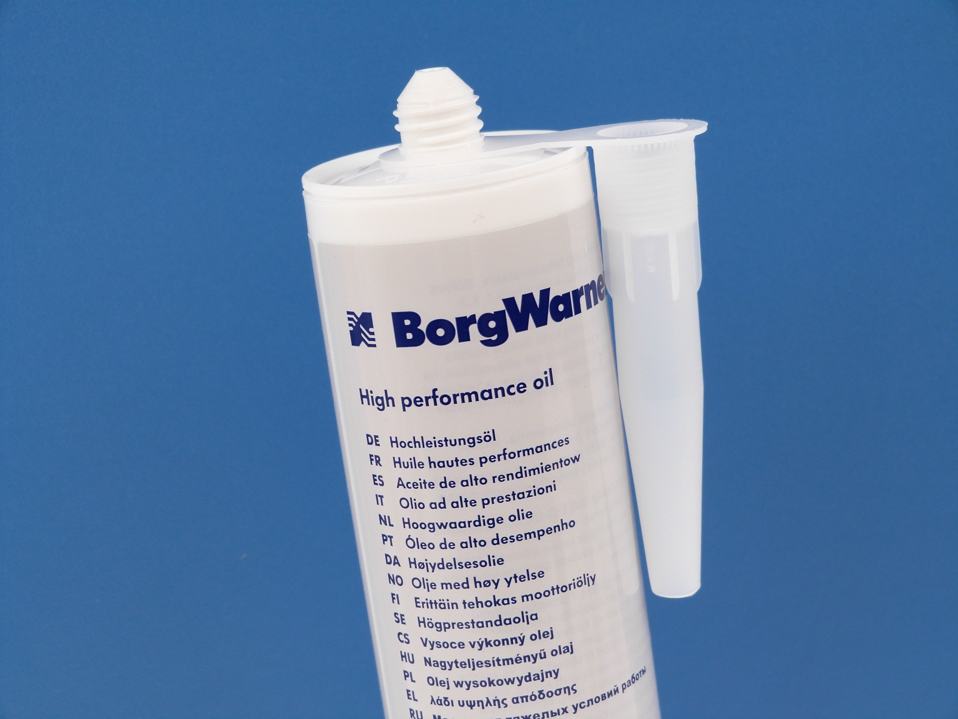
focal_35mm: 77
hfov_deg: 25.3
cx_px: 479
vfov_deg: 19.1
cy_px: 360
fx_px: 2131
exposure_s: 1/100
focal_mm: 13.8
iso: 100
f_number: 3.3
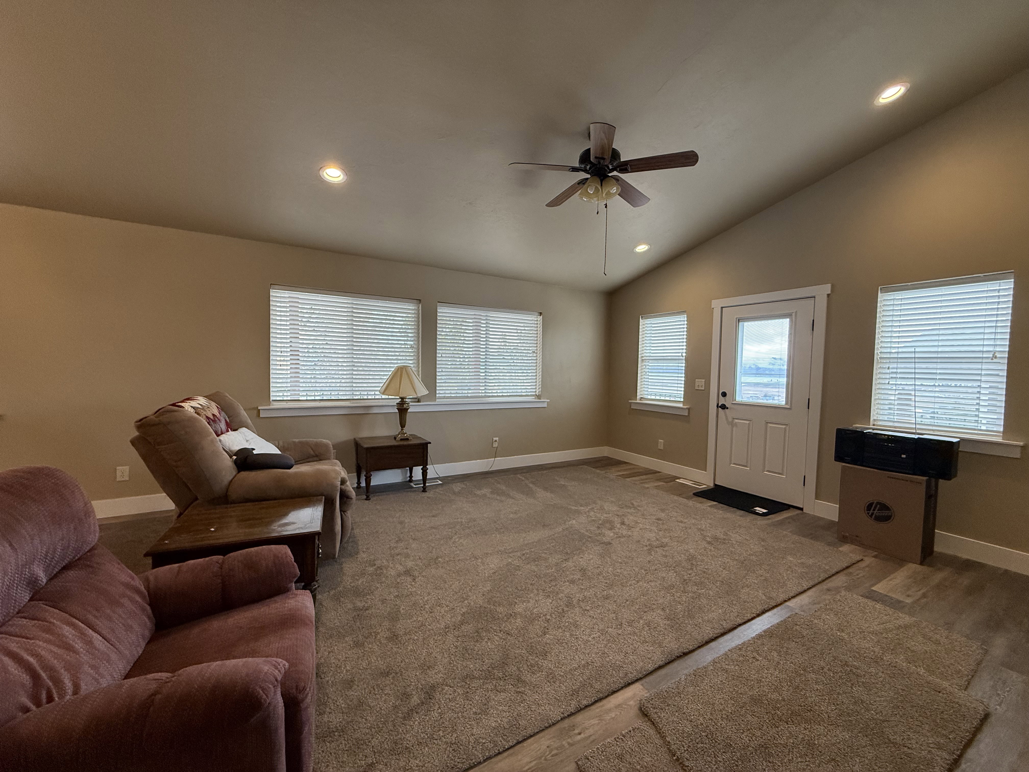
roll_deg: -0.9
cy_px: 386
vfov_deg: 85.7
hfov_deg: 102.1
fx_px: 416
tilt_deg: -1.1
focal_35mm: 14
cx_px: 514
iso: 200
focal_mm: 2.22
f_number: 2.2
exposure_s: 1/120
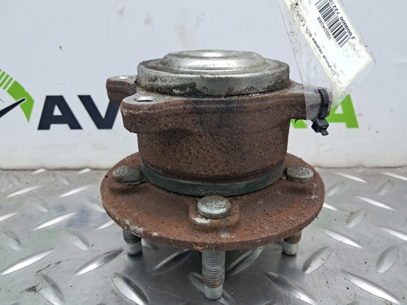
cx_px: 204
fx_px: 317
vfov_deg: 51.3
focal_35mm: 27
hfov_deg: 65.4
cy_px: 152
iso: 160
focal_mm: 4
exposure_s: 1/50
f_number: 1.8
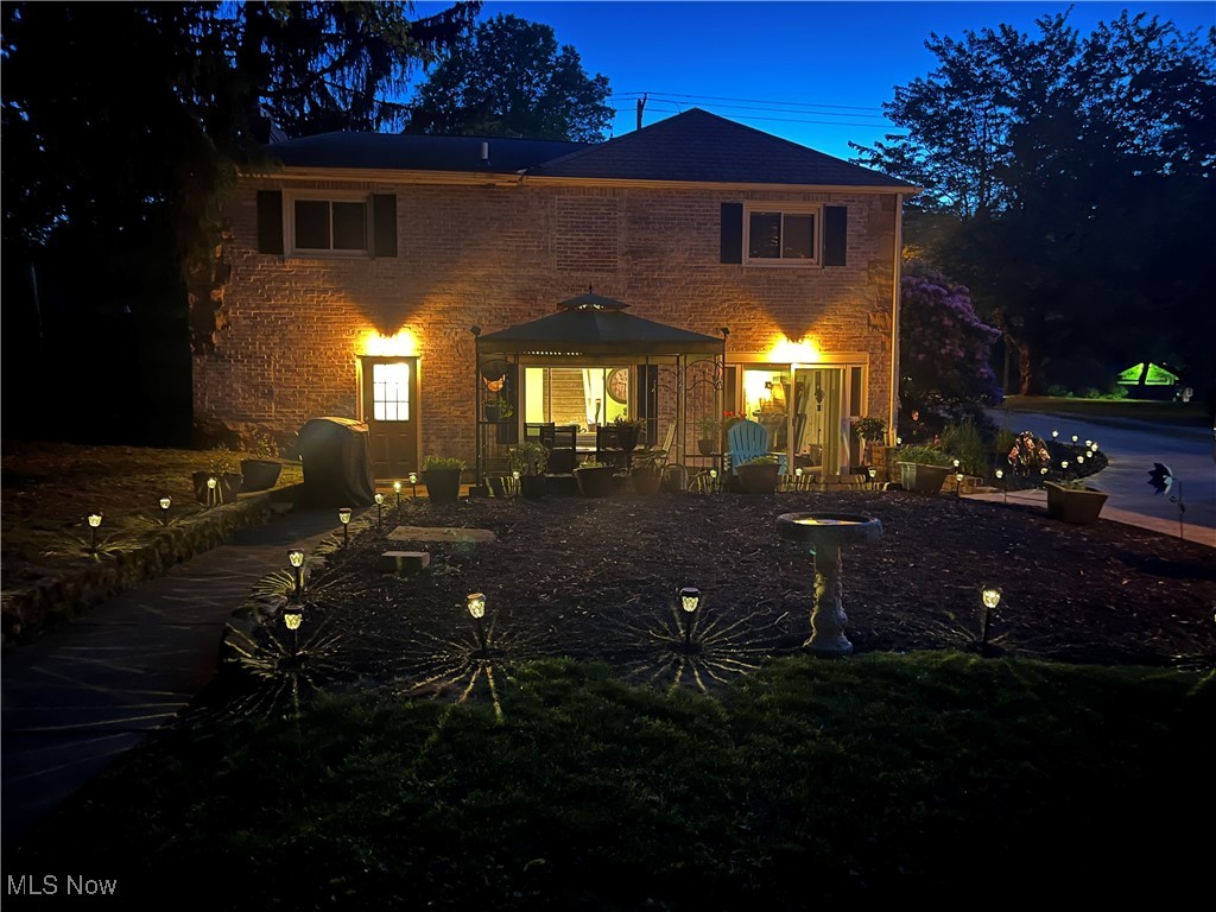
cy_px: 456
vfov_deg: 53.1
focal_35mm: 26
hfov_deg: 67.3
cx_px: 608
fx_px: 913
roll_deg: +0.4
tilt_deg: -3.3
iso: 640
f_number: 1.6
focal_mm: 5.1
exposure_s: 1/5
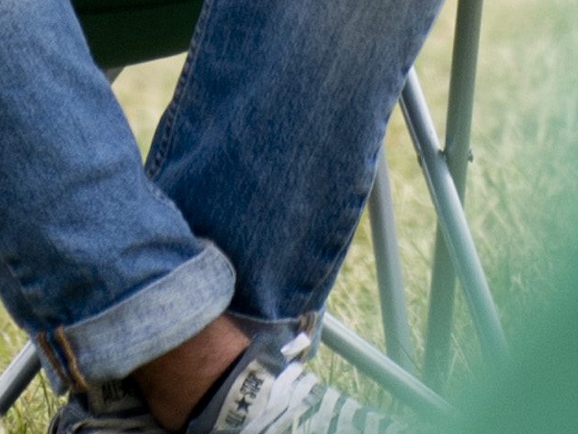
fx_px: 24984
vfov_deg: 1.0
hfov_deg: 1.3
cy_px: -916
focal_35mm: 1496
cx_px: -62
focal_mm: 190
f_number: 2.8
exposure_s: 1/2000
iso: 400
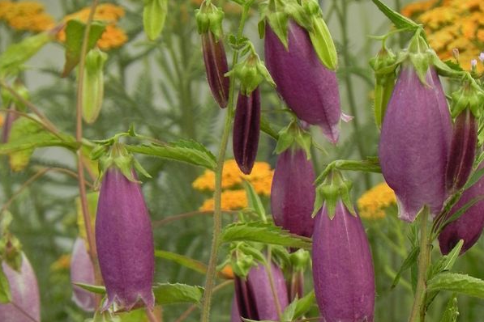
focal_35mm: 344
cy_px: 311
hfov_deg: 6.0
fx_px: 4625
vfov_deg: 4.0
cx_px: 242
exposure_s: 1/320
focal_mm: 44
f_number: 5
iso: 160
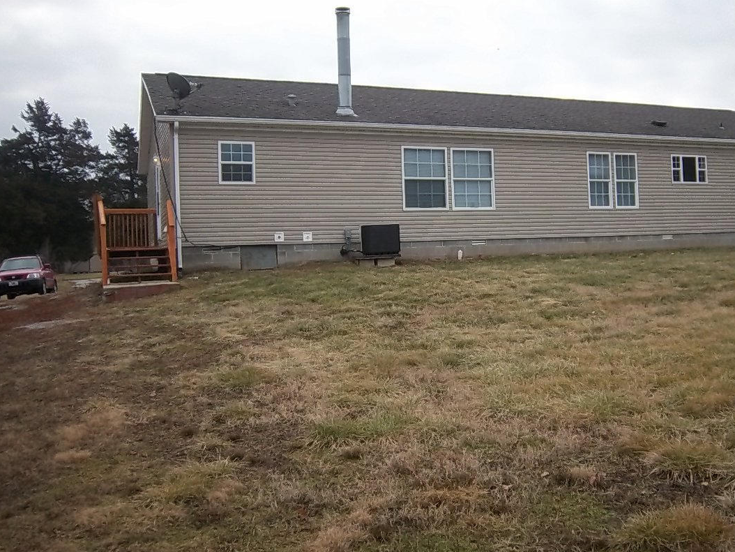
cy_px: 251
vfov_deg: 41.8
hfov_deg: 53.5
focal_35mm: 34
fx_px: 722
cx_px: 444
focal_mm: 5.1
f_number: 3.5
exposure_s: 1/250
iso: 64
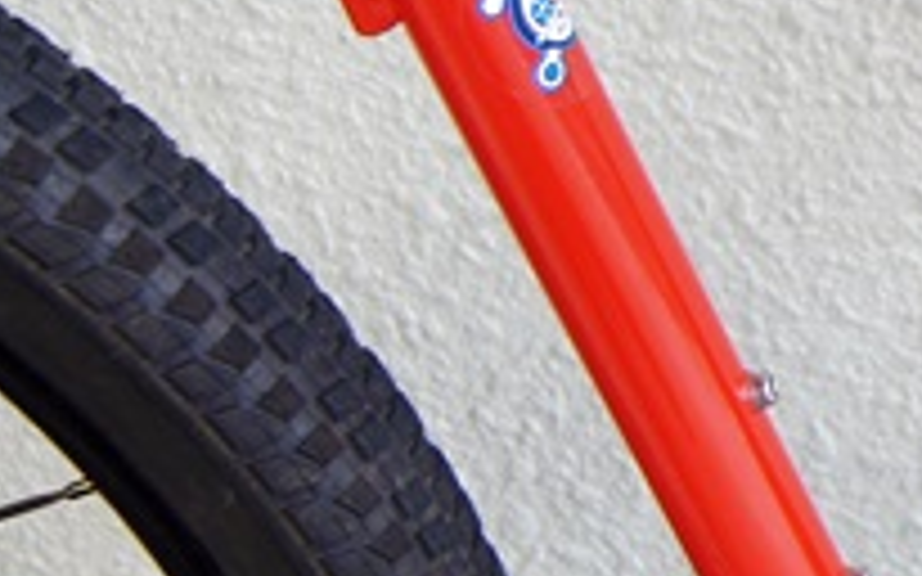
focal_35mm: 121
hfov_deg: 15.7
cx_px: 1421
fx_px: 3040
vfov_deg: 10.5
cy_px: -230
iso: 160
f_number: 3.5
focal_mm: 18
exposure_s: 1/50
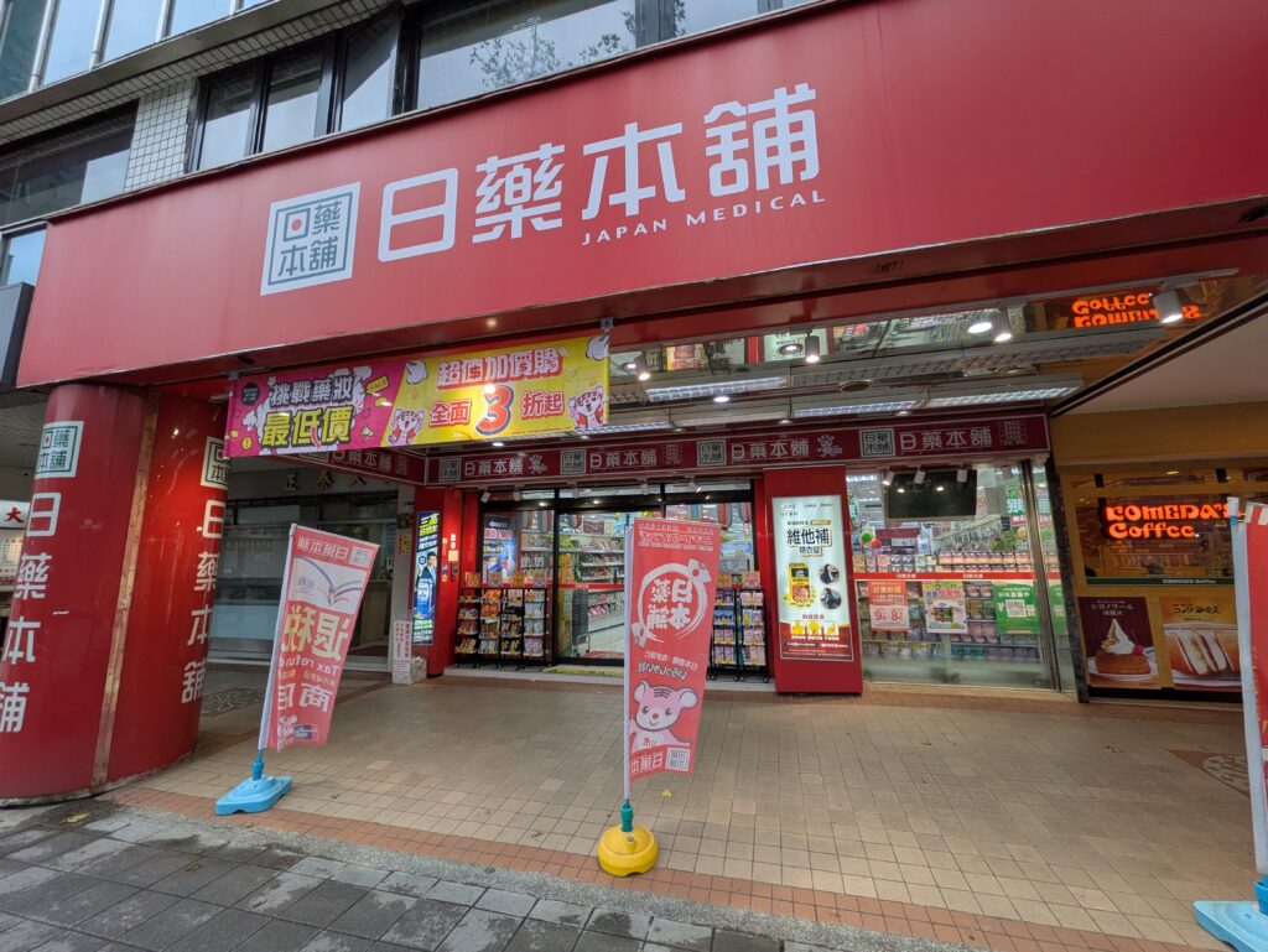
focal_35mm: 14
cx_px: 634
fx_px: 513
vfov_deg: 85.7
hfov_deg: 102.0
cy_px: 476
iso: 44
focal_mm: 1.83
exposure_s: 1/142
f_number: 2.2
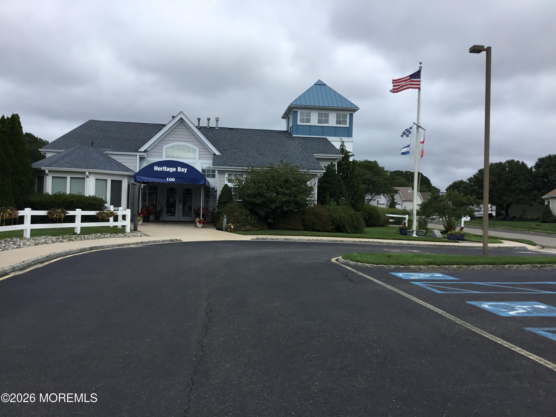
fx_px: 498
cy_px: 208
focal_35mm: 31
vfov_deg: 45.4
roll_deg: -1.8
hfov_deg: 58.4
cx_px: 278
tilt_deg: +1.6
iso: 25
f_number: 2.4
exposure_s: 1/1381
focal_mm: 3.3
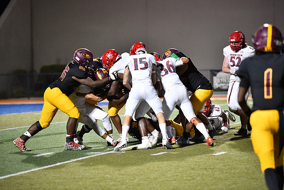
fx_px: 1381
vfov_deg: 7.9
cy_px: 95
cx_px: 142
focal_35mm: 175
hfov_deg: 11.7
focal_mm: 175
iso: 7200
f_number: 2.8
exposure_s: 1/1250
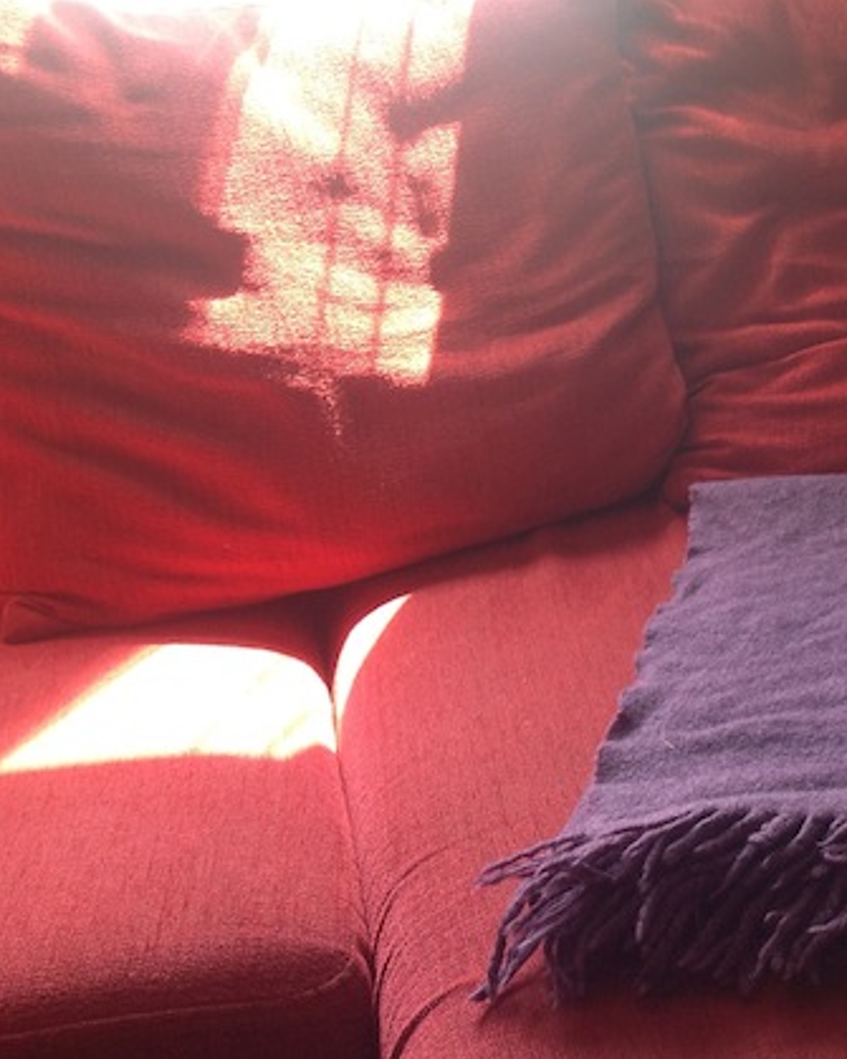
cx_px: 862
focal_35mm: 57
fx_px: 1787
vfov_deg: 33.0
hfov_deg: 25.3
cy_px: 497
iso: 64
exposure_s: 1/40
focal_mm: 4.28
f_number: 2.4
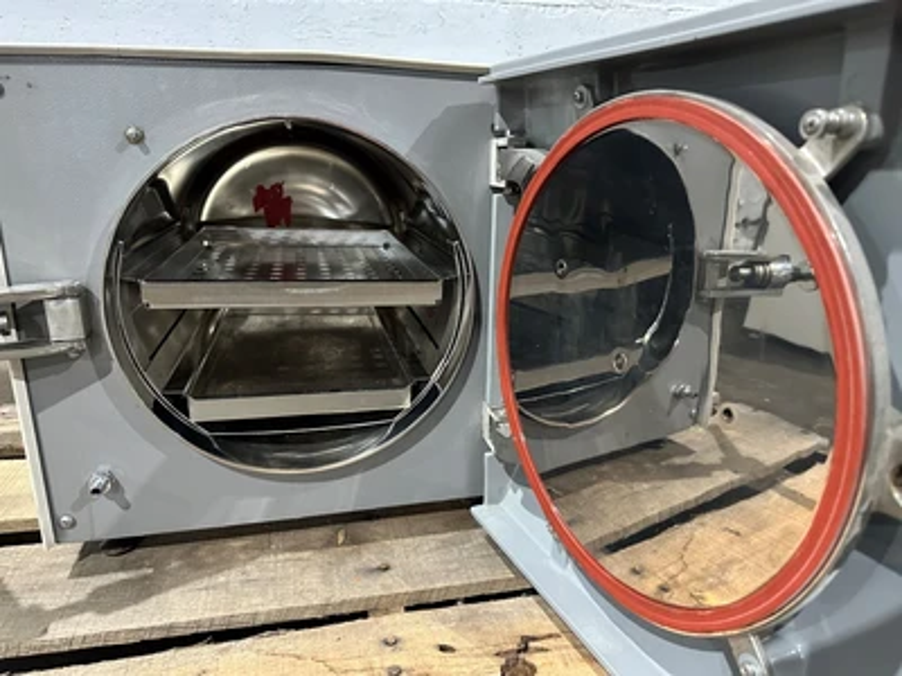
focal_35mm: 24
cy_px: 338
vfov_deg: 56.8
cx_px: 451
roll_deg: -0.8
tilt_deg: -18.1
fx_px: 625
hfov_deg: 71.6
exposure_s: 1/60
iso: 640
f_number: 1.78
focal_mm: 6.86
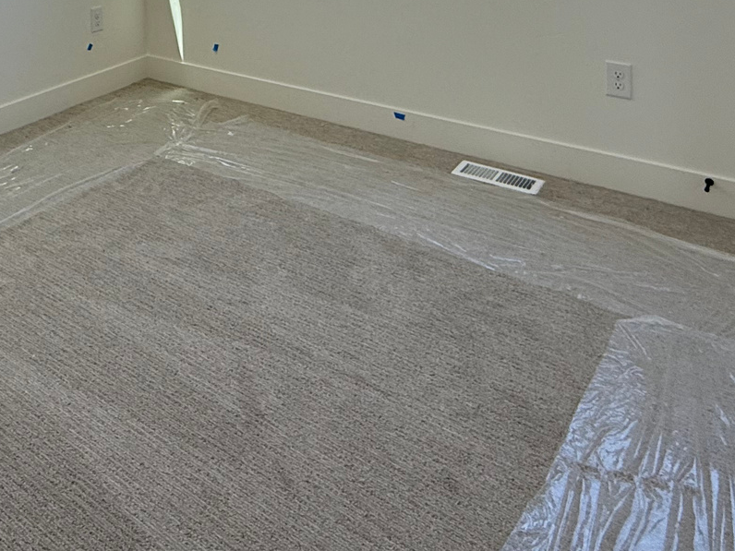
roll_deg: +1.9
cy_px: -130
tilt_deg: -1.5
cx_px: 151
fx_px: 764
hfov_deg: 48.5
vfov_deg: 32.1
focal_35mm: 36
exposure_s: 1/166
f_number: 2.2
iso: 64
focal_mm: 2.22
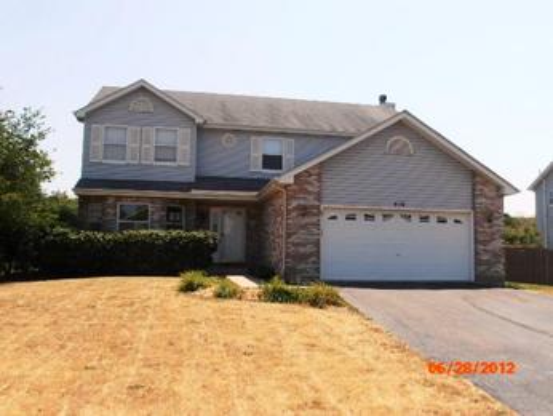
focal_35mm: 37
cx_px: 276
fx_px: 591
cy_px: 208
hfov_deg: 50.1
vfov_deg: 38.7
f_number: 9.9
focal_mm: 6.61
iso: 80
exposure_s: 1/160
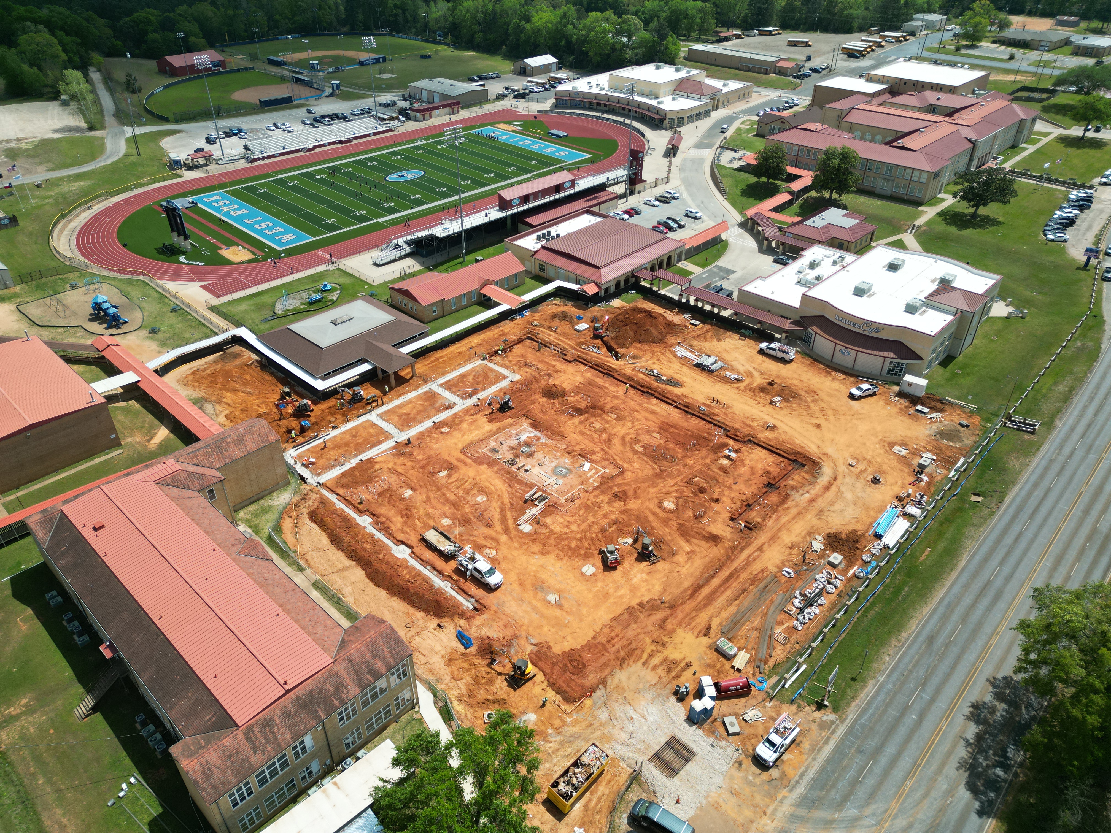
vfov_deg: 56.8
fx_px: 770
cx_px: 556
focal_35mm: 24
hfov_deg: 71.6
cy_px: 416
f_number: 1.7
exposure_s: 1/4000
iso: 160
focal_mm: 6.72
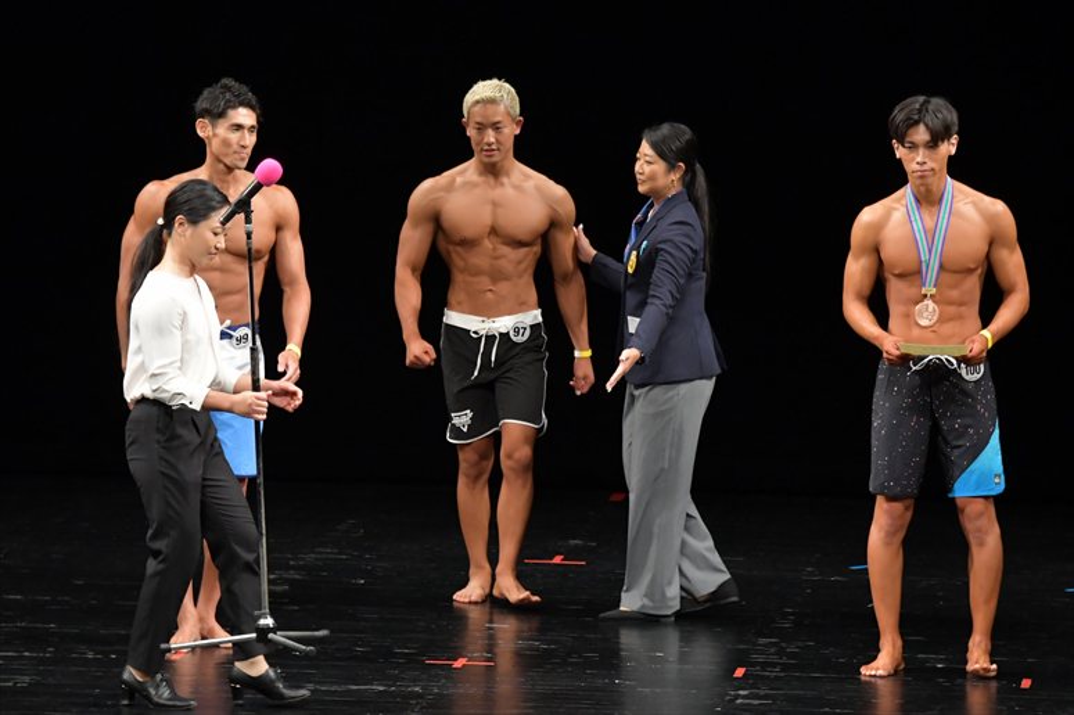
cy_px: 358
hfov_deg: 8.6
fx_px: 7157
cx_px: 537
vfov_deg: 5.7
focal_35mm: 240
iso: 3200
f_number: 5.6
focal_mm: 160
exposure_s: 1/400
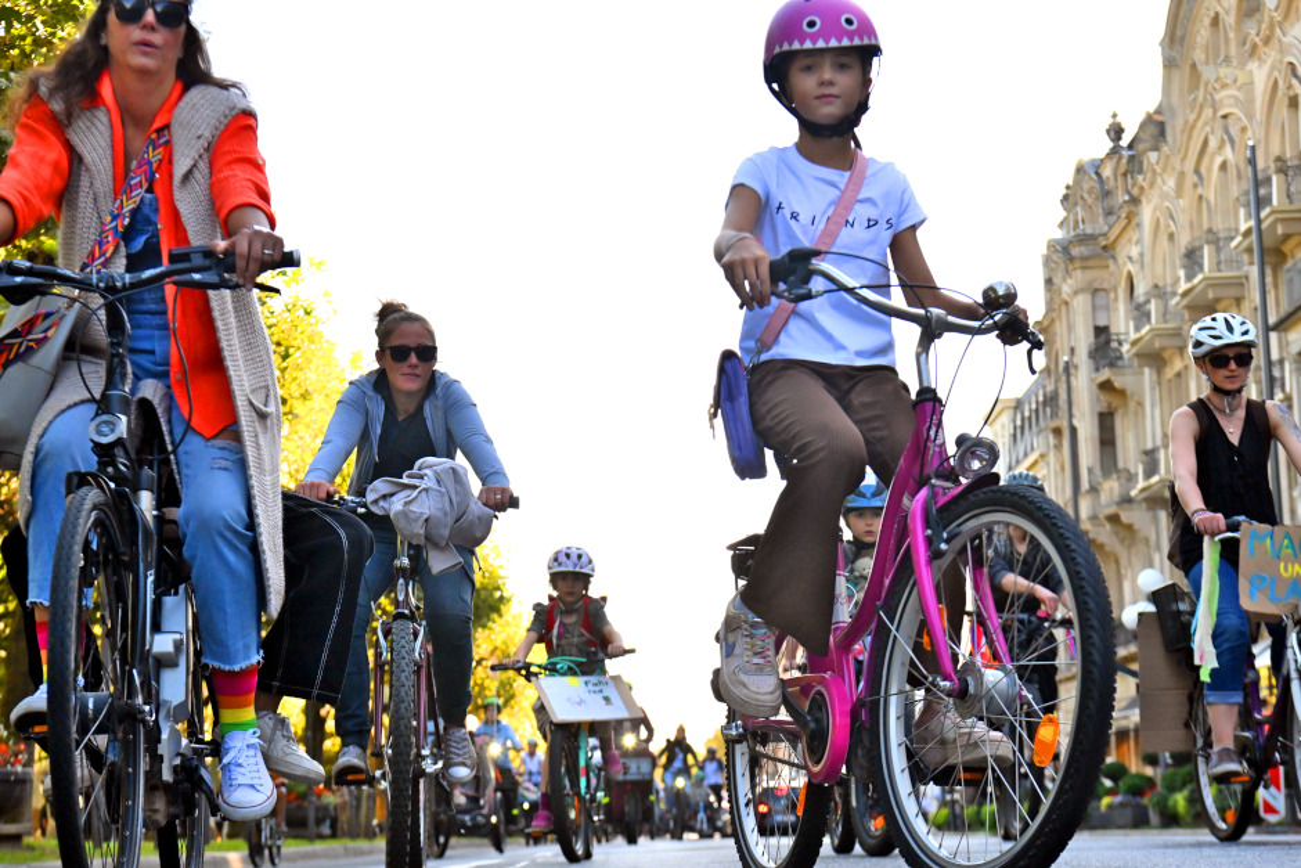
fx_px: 2530
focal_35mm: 70
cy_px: 434
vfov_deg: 19.5
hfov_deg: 28.8
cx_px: 650
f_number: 9
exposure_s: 1/800
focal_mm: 70
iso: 1250
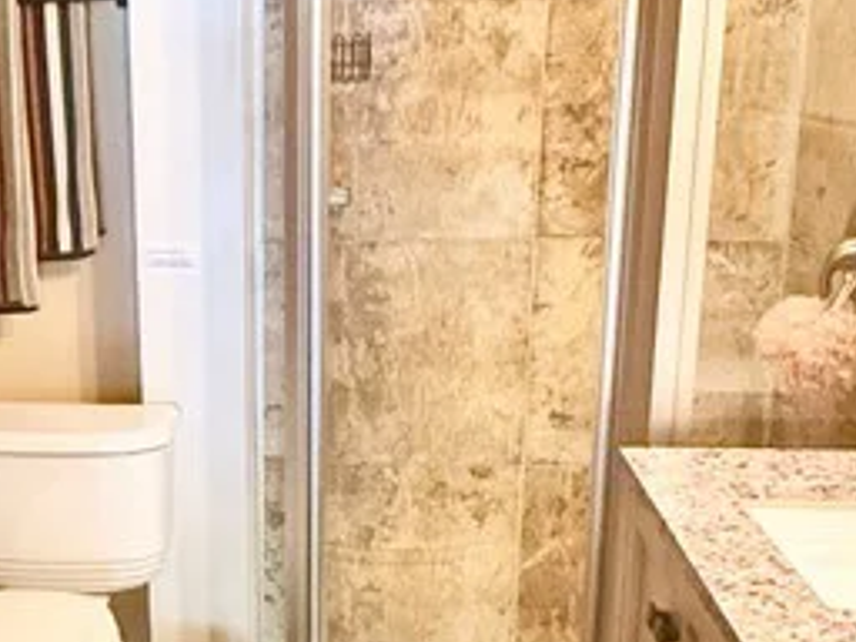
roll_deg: +2.3
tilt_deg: -14.7
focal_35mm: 56
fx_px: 1385
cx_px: 120
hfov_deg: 32.9
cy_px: 455
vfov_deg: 25.9
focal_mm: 2.22
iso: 1000
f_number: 2.2
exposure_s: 1/60
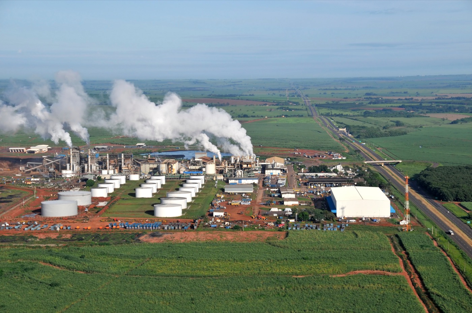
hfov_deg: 24.6
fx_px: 1080
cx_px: 236
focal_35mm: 82
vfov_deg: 16.5
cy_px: 156
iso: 400
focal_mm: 55
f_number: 7.1
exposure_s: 1/2500
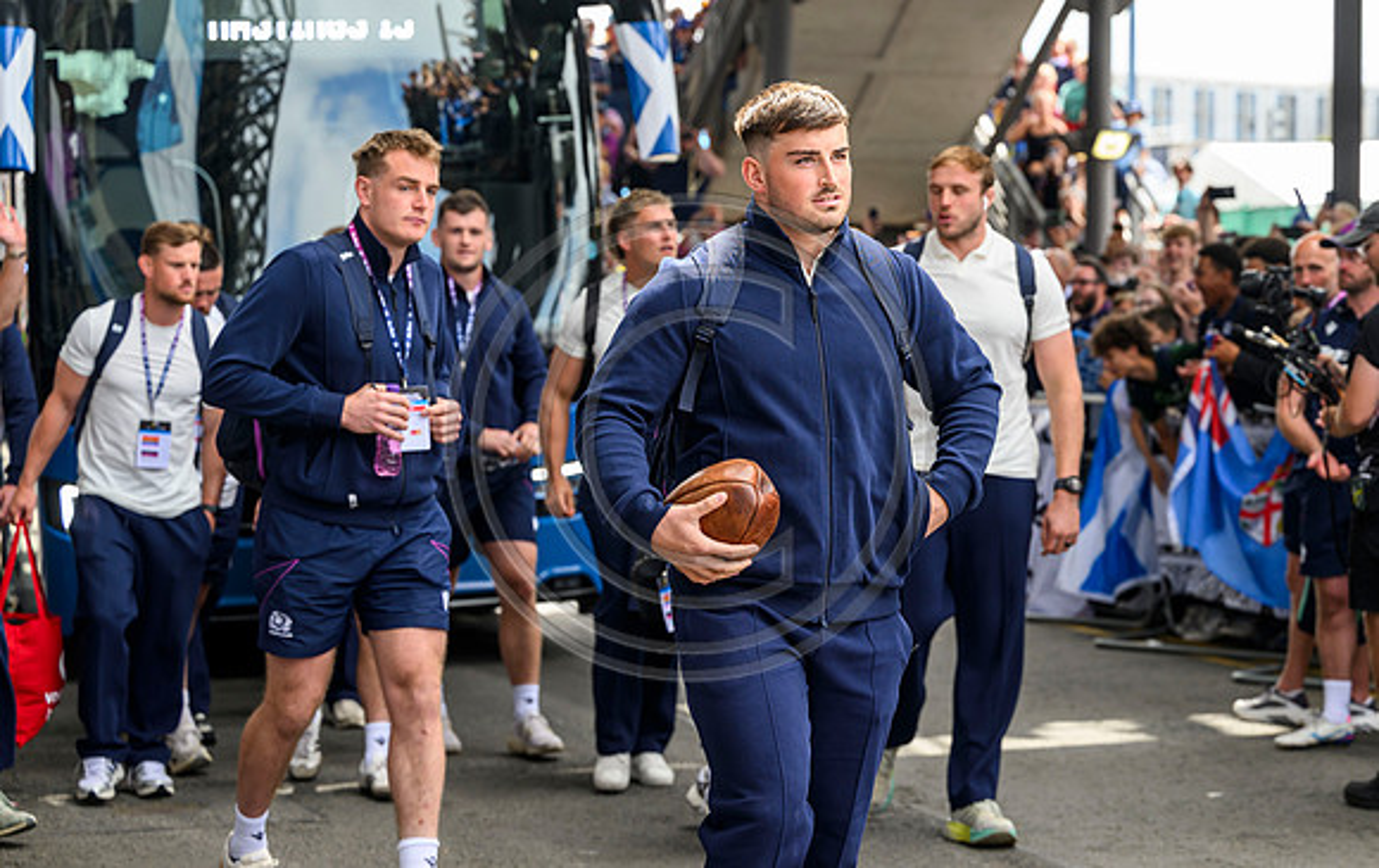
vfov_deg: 14.5
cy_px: 322
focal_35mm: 91
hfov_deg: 22.8
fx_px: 3409
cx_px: 818
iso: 500
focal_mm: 75
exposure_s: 1/800
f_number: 3.5
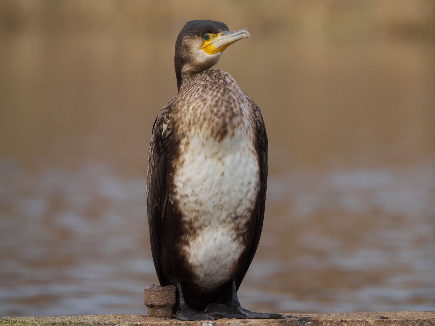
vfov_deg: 2.3
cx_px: 218
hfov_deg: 3.1
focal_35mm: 636
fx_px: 7992
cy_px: 163
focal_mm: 318
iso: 800
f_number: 6.3
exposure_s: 1/800
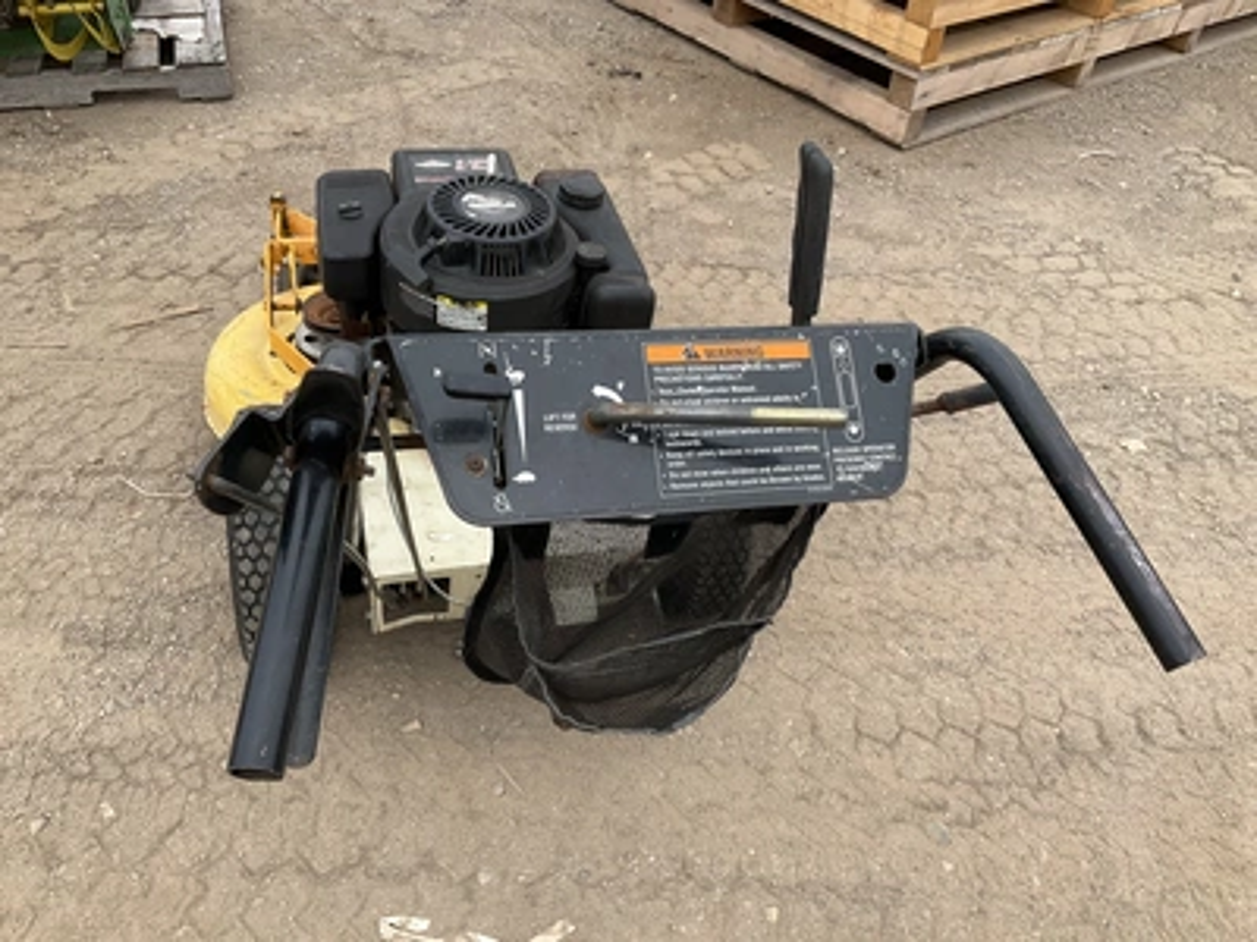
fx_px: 1053
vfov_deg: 48.2
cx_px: 628
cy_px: 471
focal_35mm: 29
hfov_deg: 61.7
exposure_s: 1/1015
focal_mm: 3
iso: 25
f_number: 1.8
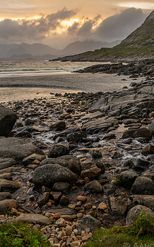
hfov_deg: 32.7
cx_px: 73
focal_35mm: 39
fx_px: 262
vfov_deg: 50.4
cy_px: 121
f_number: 5
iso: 200
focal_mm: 24
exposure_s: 1/25
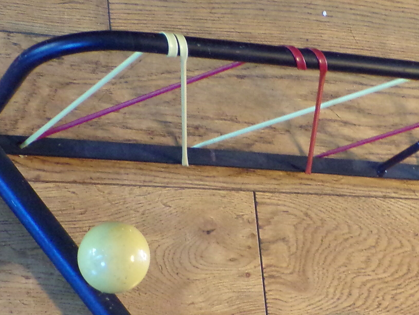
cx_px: 358
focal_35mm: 105
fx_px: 1271
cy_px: 305
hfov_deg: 18.5
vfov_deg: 13.9
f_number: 3.3
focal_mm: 6.6
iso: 400
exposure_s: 1/13
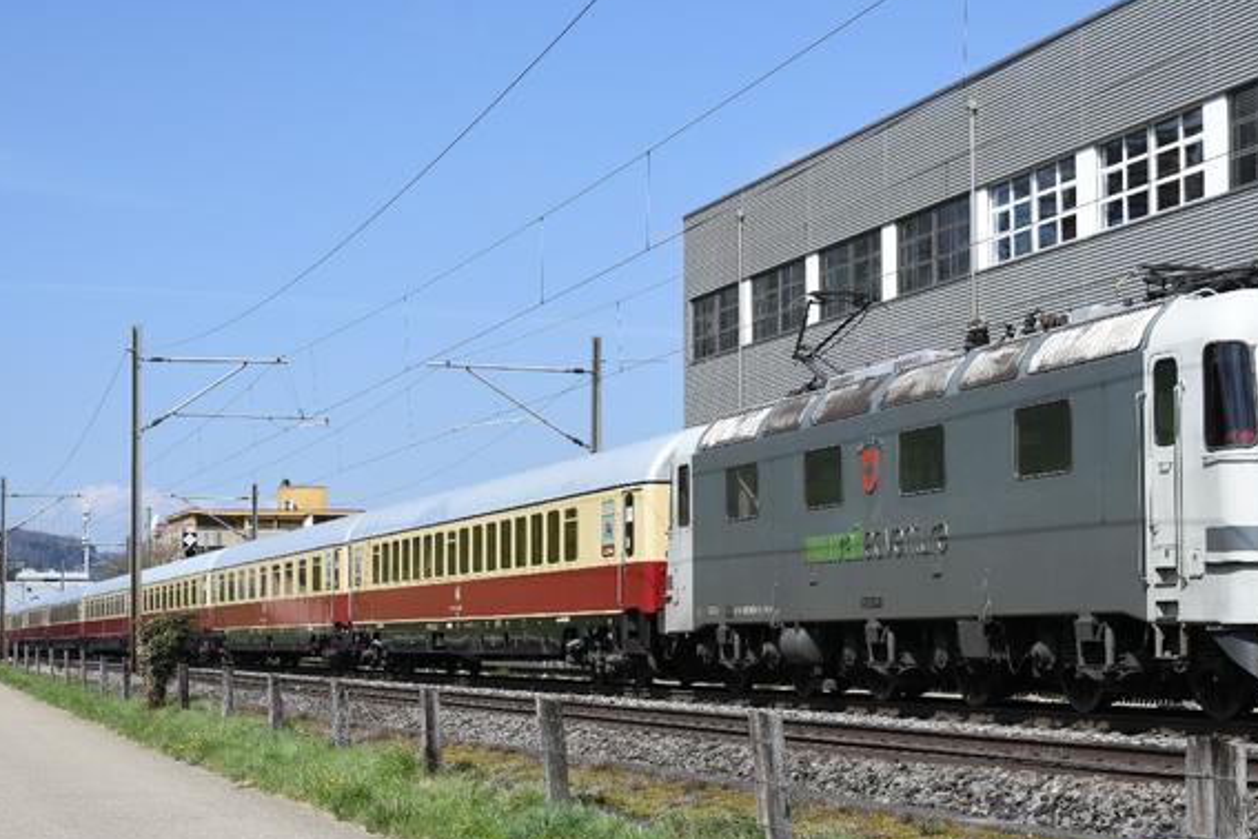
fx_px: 2516
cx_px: 792
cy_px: 432
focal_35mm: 72
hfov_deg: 28.0
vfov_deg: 18.9
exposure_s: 1/1250
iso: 200
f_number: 5.6
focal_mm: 34
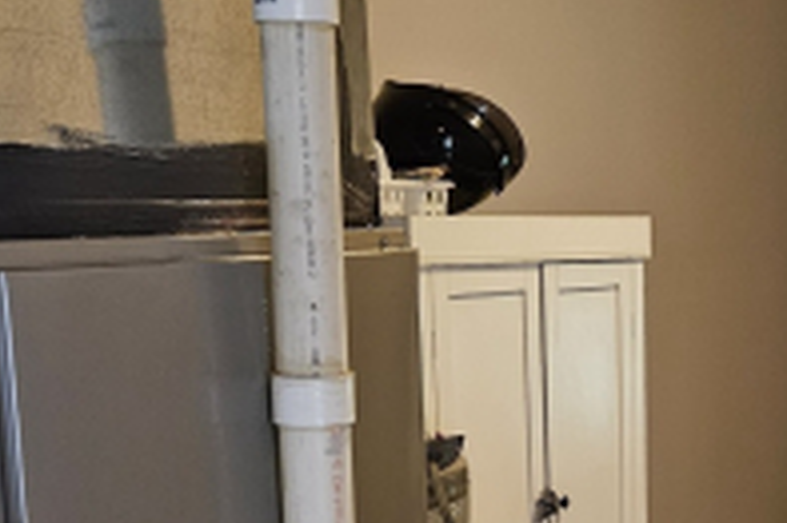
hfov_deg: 24.6
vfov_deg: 16.5
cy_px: 529
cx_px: 663
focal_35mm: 81
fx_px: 1769
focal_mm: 5.4
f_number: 1.8
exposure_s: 1/40
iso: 640
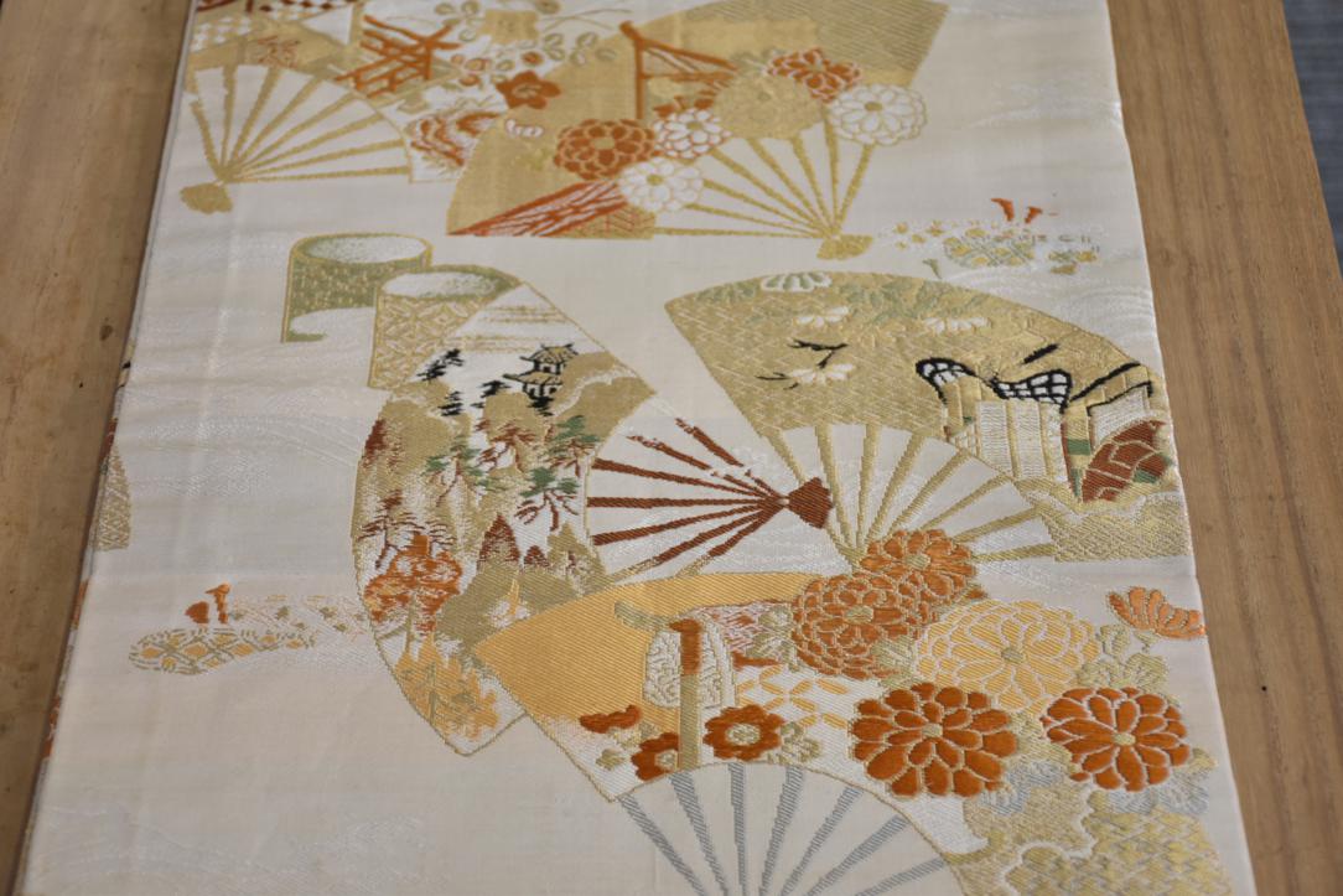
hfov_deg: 28.1
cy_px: 448
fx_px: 2686
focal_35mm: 72
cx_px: 672
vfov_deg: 18.9
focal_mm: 48
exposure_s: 1/50
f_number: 4.5
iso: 400
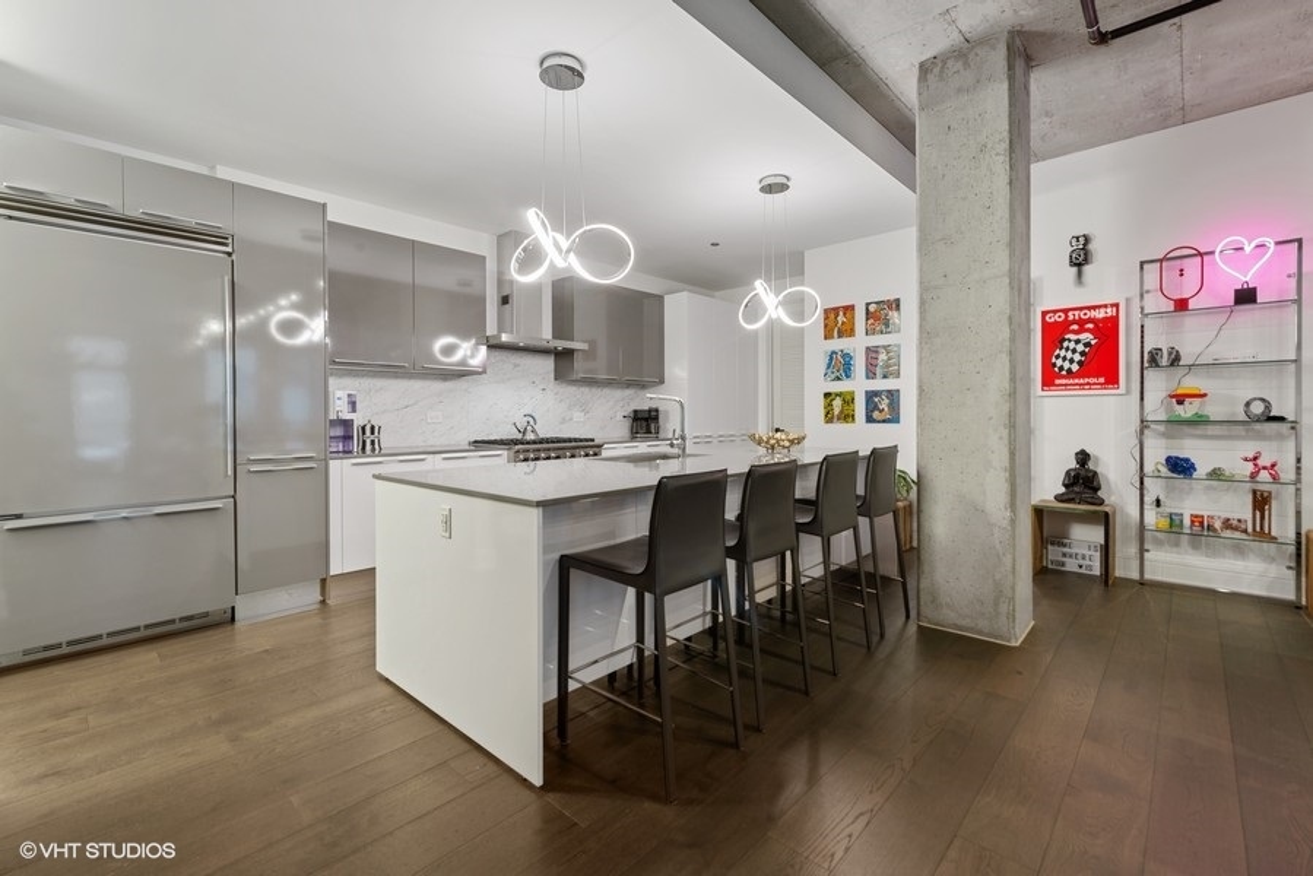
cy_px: 438
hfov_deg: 96.7
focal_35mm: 16
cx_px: 656
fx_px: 584
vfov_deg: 73.8
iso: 100
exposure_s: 5
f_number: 8
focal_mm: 16
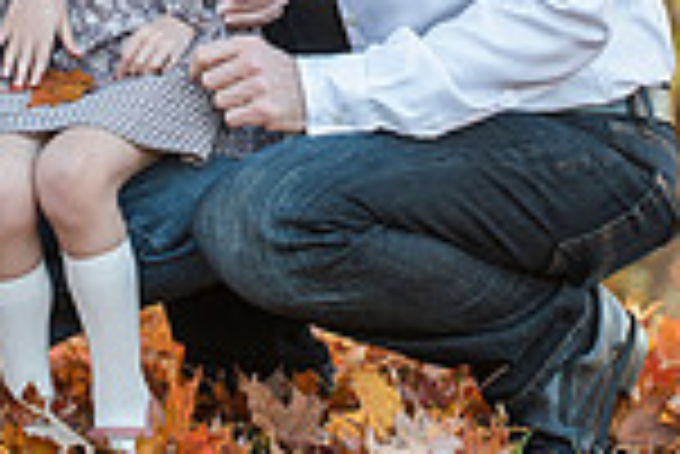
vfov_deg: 3.1
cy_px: -227
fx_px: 8413
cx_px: 162
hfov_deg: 4.6
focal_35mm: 445
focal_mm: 116
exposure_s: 1/250
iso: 500
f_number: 4.5
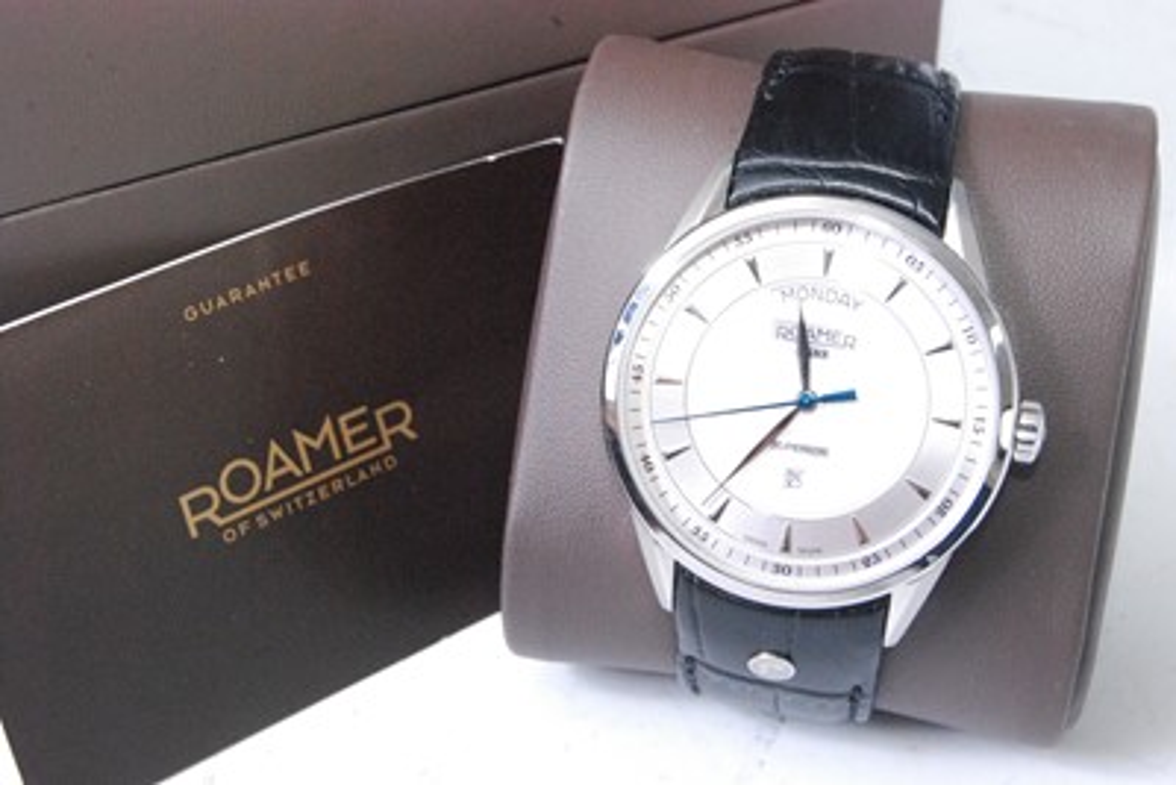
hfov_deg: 28.1
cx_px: 588
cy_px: 392
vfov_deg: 18.9
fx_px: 2353
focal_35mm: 72
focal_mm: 48
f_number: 18
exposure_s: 1/125
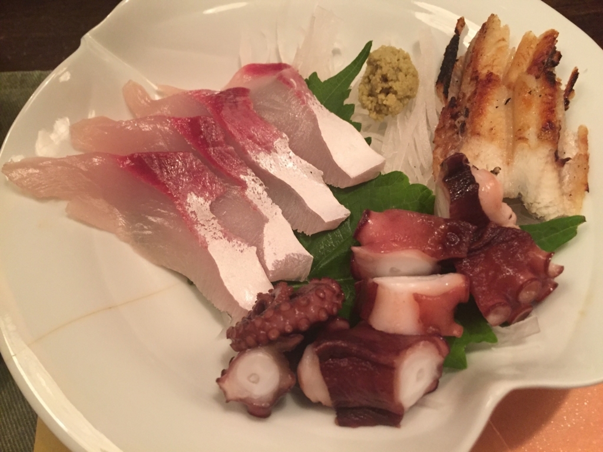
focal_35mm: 29
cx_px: 302
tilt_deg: -60.1
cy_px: 226
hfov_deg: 61.7
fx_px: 505
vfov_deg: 48.2
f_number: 2.2
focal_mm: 4.15
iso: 250
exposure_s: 1/24
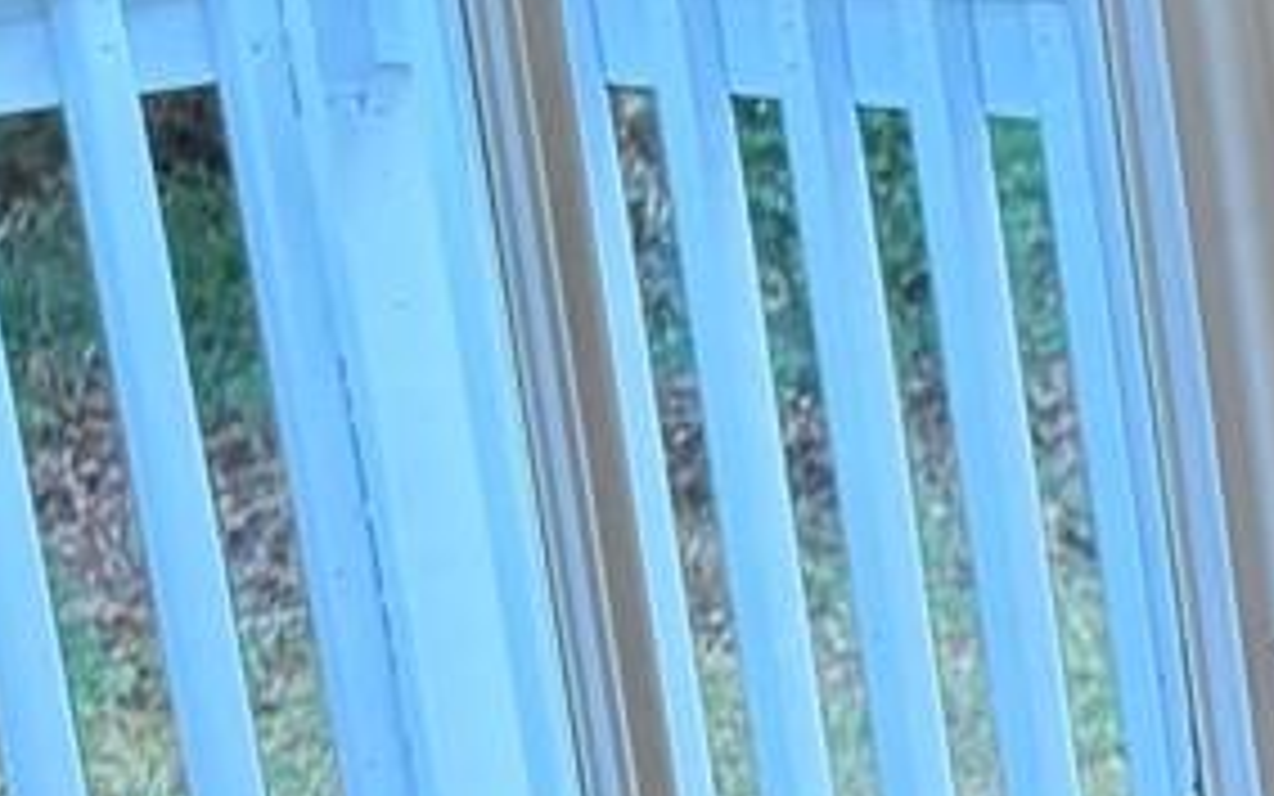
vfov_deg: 7.1
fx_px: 6390
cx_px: 4020
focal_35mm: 184
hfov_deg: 8.9
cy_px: 854
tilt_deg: -13.8
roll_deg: +0.0
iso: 200
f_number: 1.78
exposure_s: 1/60
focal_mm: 6.76
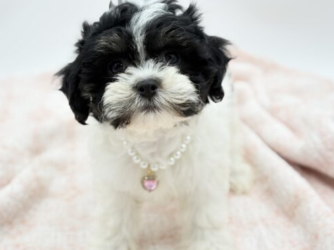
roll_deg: +3.2
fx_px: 608
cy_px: 135
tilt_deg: -28.1
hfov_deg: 30.7
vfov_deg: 23.3
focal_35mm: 63
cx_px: 166
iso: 50
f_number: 1.6
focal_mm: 5.96
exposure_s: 1/363
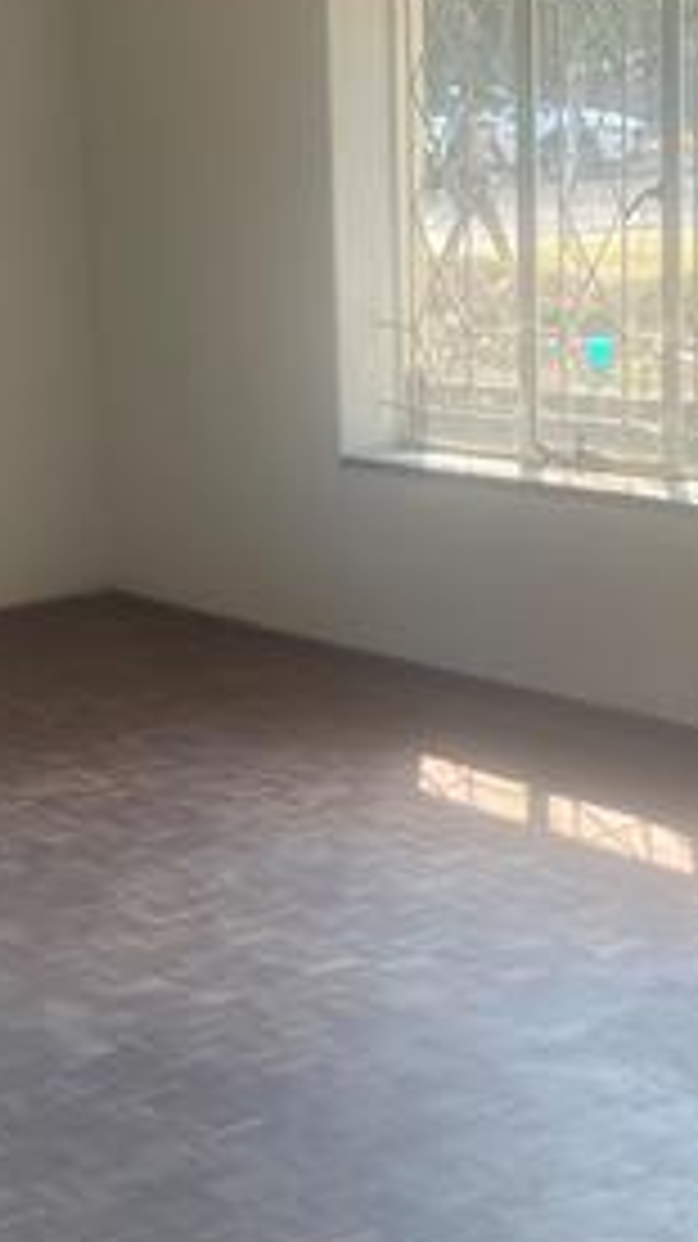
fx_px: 2701
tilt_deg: -14.4
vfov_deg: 25.8
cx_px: -117
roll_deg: +3.5
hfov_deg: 14.3
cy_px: 801
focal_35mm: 82
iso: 32
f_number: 1.6
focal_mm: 4.2
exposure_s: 1/213
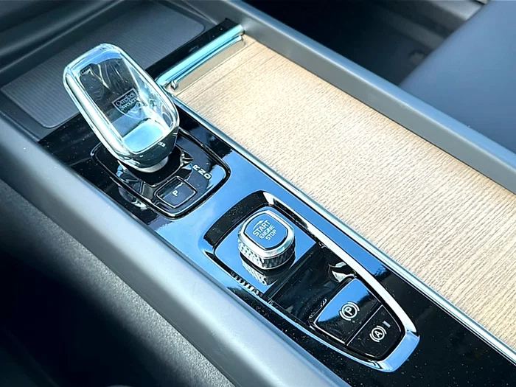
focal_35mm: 30
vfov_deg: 46.8
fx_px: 447
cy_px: 194
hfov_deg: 60.0
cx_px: 258
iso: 80
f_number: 1.78
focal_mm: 6.86
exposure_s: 1/282
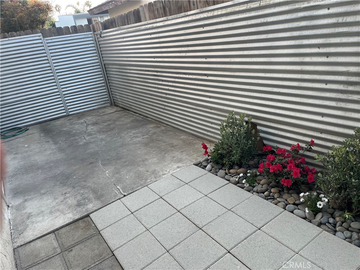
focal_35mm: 26
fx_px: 270
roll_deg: +9.9
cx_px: 180
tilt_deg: -21.8
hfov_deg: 67.3
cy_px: 135
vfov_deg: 53.1
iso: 80
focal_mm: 4.2
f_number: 1.6
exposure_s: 1/121
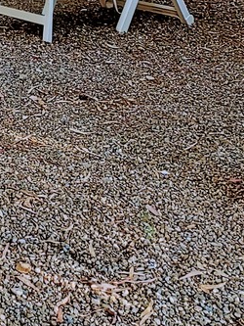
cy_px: -254
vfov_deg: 17.5
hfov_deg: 14.7
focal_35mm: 92
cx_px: -142
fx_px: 864
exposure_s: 1/319
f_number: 1.8
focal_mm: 5.56
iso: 100
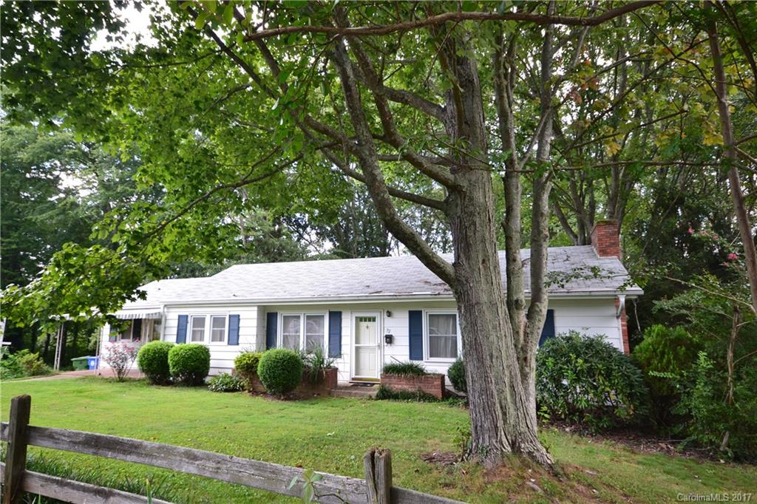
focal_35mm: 20
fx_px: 410
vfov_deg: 63.2
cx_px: 378
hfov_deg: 85.4
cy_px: 252
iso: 400
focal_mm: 13
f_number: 8
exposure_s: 1/80
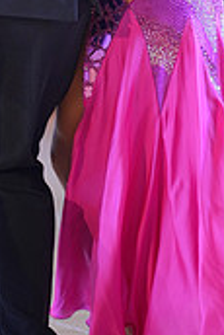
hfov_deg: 3.0
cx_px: 217
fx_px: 4340
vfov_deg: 4.4
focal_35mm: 466
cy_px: -107
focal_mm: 138
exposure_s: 1/500
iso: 1000
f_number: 2
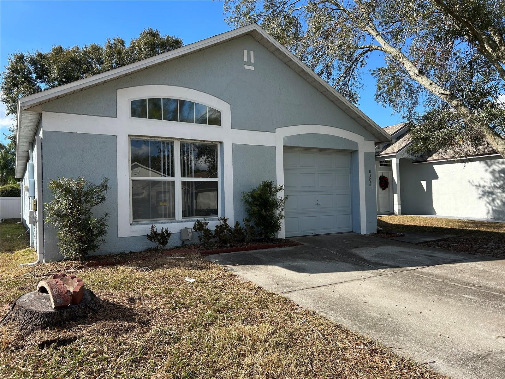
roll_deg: +2.2
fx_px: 379
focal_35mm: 26
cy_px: 190
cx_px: 252
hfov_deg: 67.3
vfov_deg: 53.1
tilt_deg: +1.3
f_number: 1.5
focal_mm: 5.7
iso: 50
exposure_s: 1/2404
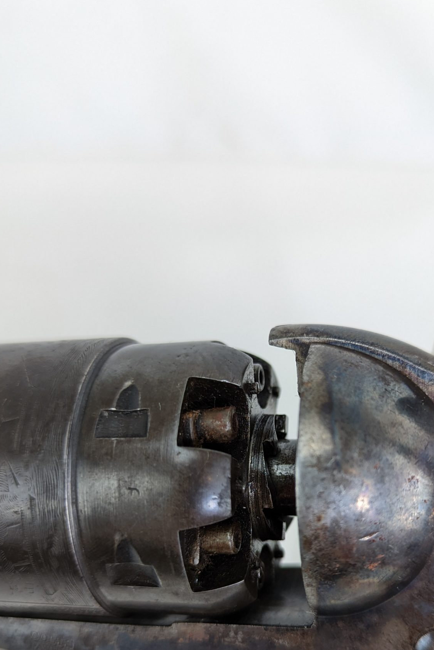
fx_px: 687
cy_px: 445
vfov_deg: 49.6
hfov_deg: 34.9
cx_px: 264
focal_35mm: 38
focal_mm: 6.81
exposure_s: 1/100
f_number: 1.85
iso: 61
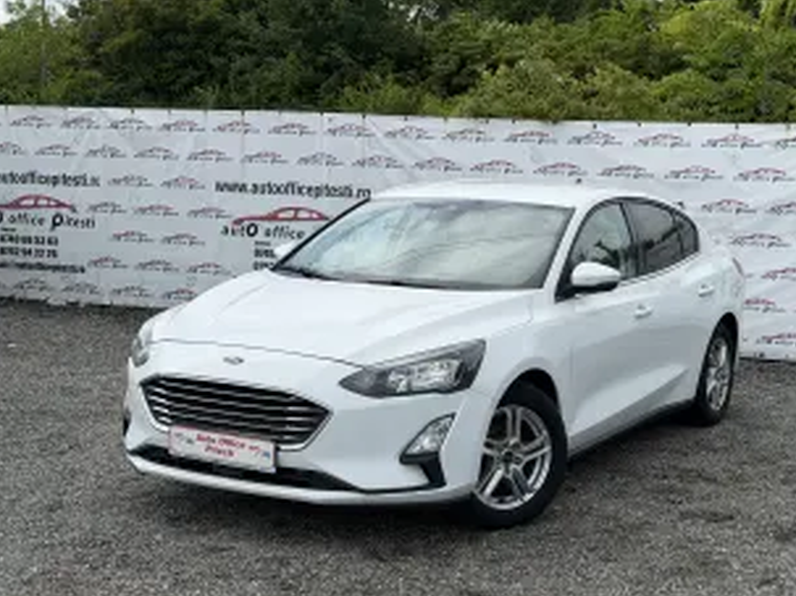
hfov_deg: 33.7
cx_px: 460
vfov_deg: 25.6
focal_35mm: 57
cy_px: 344
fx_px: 1310
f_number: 1.78
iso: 64
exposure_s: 1/6024
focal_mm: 6.76
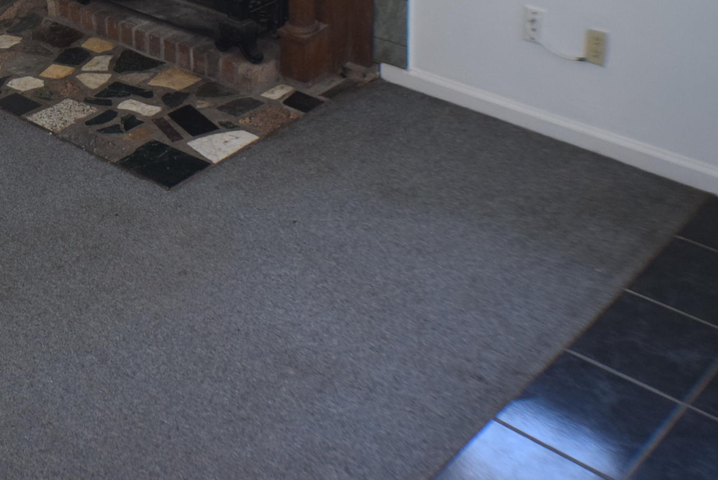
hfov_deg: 25.0
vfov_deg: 17.5
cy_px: -3
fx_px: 1519
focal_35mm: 76
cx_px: -39
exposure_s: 1/60
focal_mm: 23
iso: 640
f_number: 4
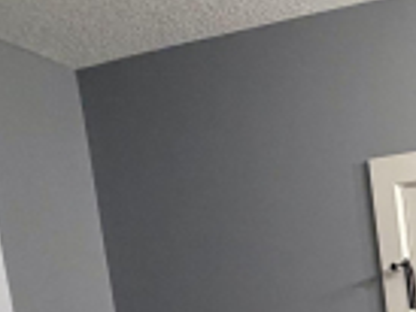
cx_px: 691
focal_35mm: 68
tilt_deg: -8.9
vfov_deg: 18.1
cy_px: 527
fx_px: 818
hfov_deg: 21.6
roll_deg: +4.2
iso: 250
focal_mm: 2.22
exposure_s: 1/60
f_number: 2.2
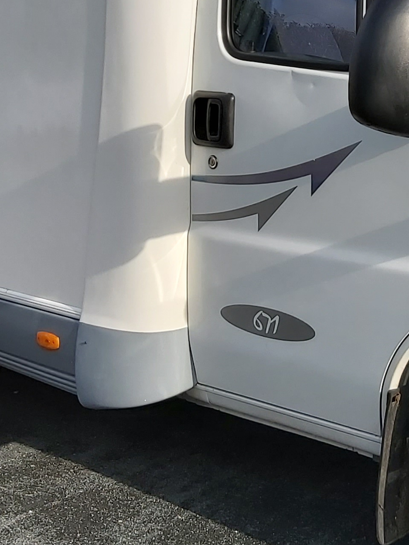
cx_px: 334
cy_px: 46
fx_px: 1291
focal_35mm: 82
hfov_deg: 17.8
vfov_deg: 23.2
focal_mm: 3.92
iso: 64
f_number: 1.7
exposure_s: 1/3007
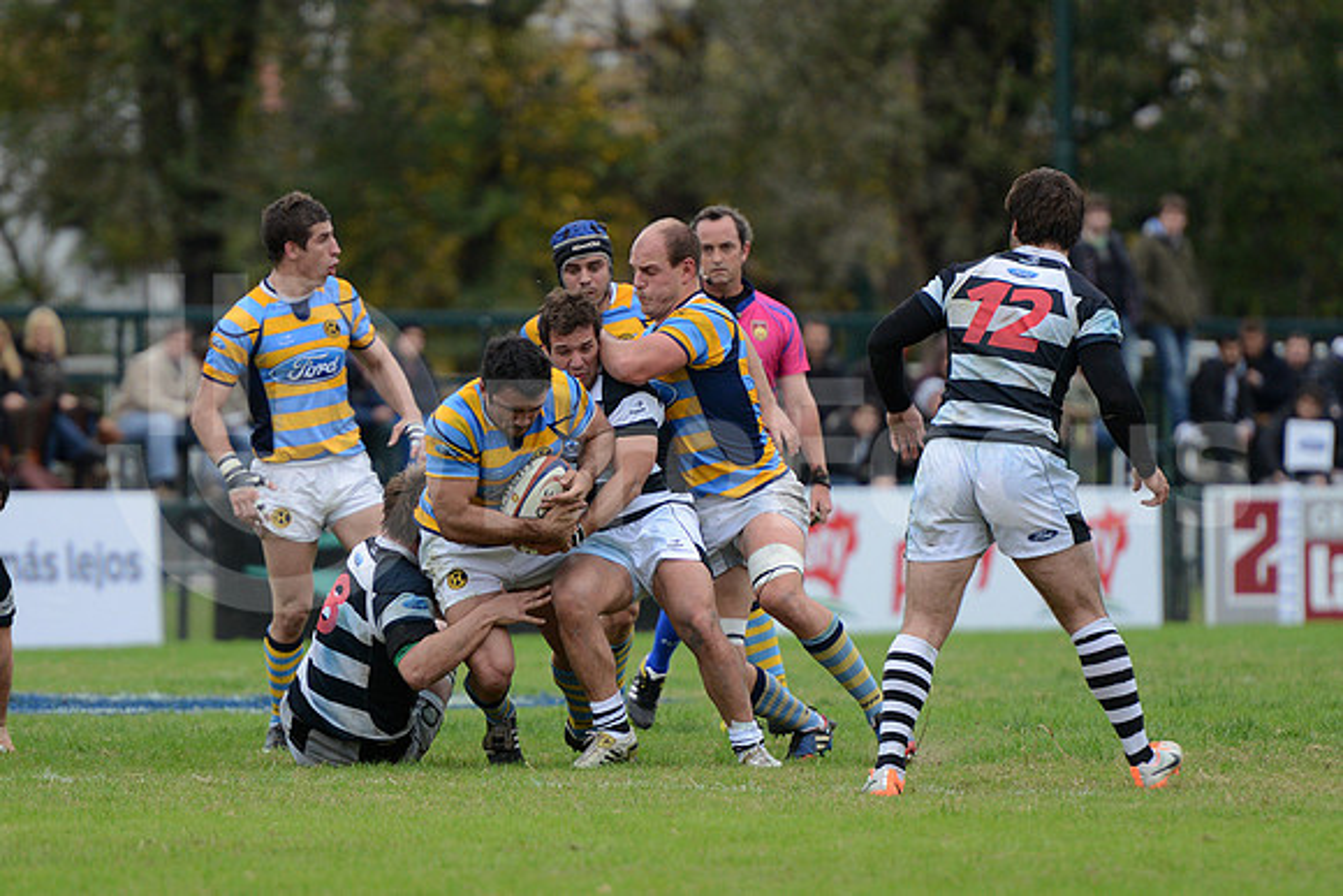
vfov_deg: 5.1
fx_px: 10074
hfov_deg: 7.6
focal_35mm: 270
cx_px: 672
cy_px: 448
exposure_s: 1/500
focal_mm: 270
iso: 1600
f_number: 4
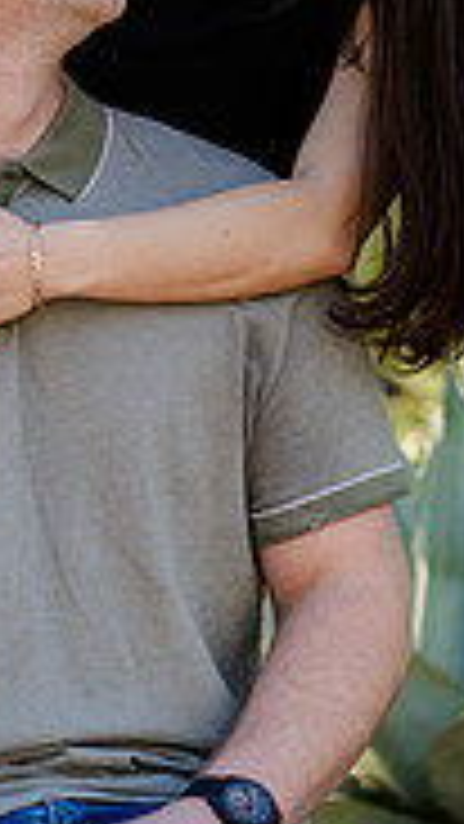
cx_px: 185
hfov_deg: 5.8
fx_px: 4613
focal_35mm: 211
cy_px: 324
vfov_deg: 10.2
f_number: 4
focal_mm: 82
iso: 160
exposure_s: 1/200
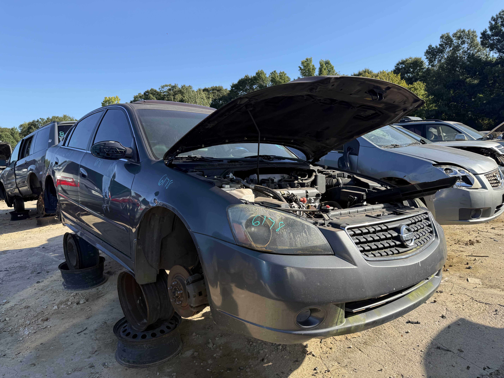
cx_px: 252
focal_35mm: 24
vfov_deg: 56.8
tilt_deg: -6.1
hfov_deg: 71.6
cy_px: 189
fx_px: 349
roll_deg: +0.3
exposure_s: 1/2110
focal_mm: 6.76
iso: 80
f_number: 1.78
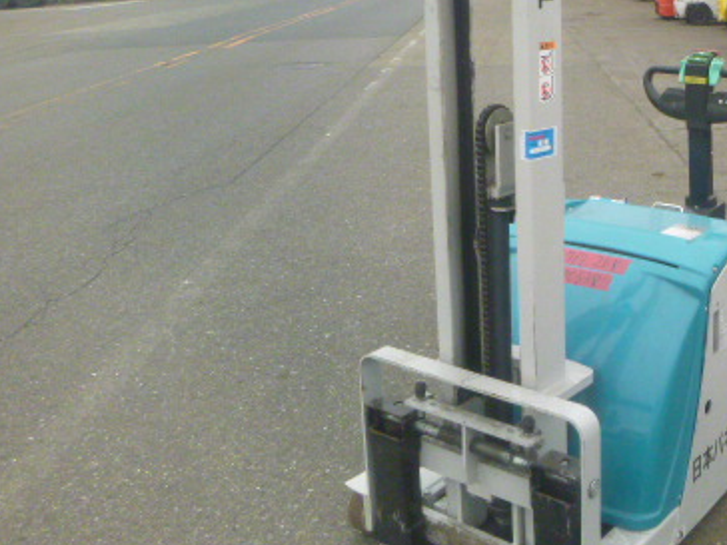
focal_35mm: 44
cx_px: 585
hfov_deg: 41.1
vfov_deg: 32.5
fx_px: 924
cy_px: 174
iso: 400
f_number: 9
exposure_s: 1/800
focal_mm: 4.5
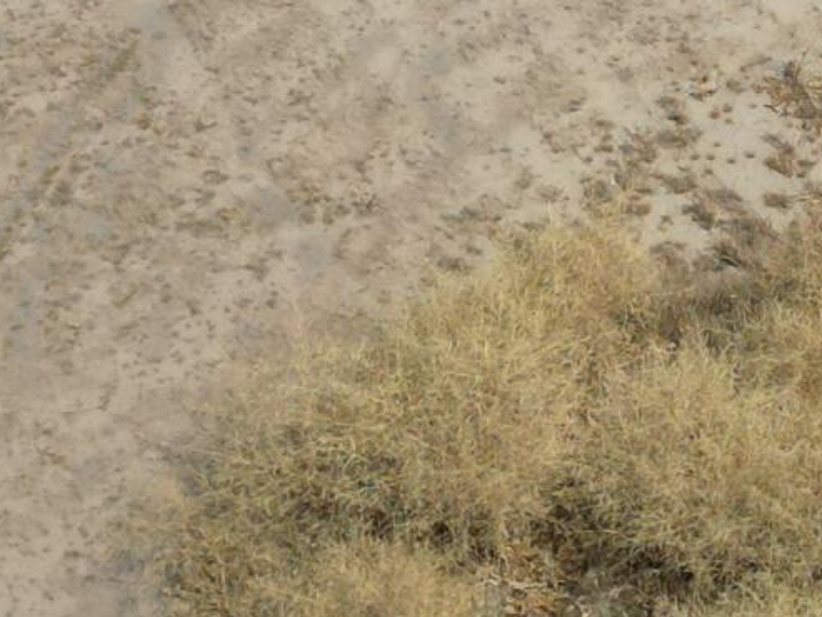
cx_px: 680
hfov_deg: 13.4
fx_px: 3468
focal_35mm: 146
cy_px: -379
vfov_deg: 9.8
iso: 100
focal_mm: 6.72
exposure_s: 1/3200
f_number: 1.7
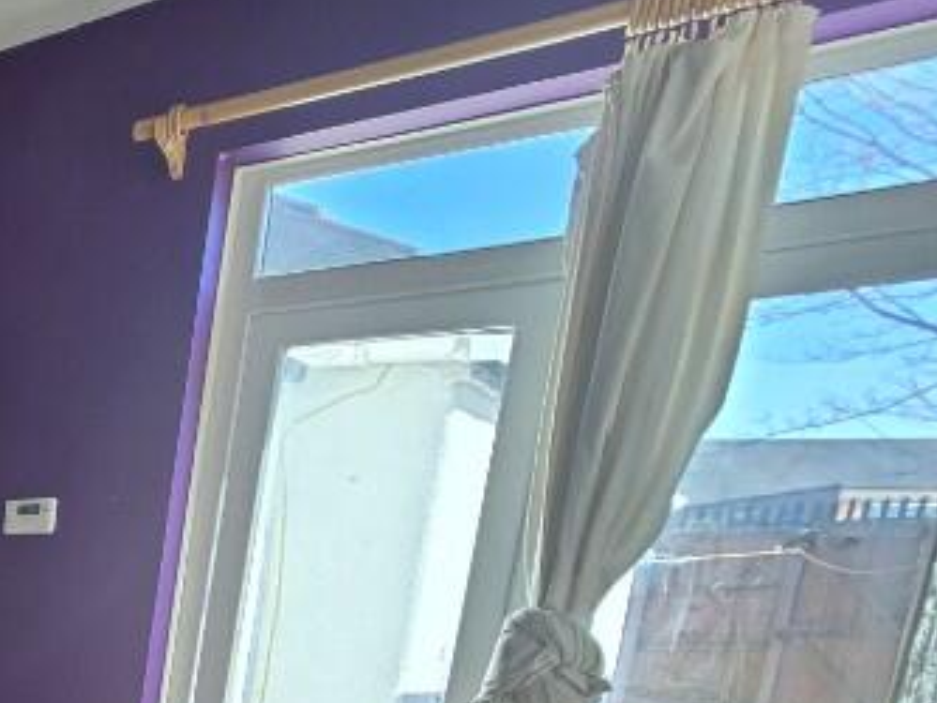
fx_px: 1083
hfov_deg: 28.2
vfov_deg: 30.7
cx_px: -501
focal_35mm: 40
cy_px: 832
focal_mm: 2.2
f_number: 2.2
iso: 80
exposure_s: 1/60
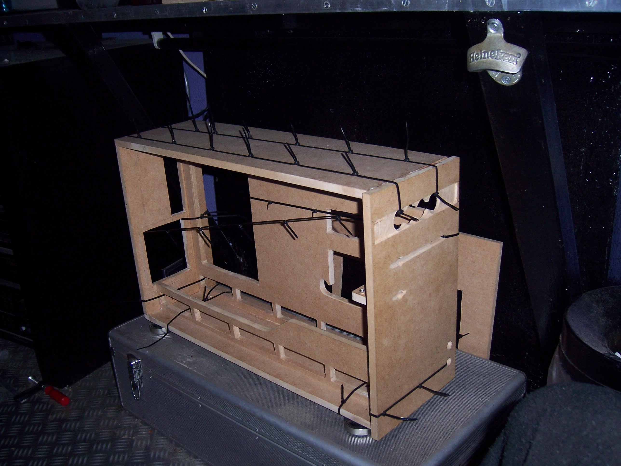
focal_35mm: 36
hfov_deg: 51.4
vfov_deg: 39.7
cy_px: 233
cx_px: 310
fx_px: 646
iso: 125
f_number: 2.8
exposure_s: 1/60
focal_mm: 6.2
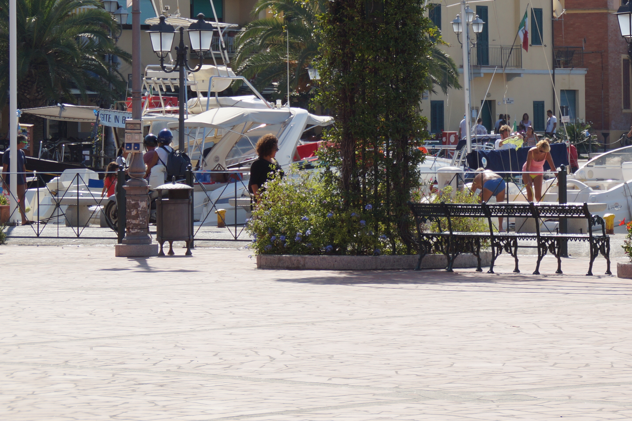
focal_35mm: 199
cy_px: 26
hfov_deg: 10.3
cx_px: 543
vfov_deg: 6.9
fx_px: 3491
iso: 100
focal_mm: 70
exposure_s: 1/320
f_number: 6.3
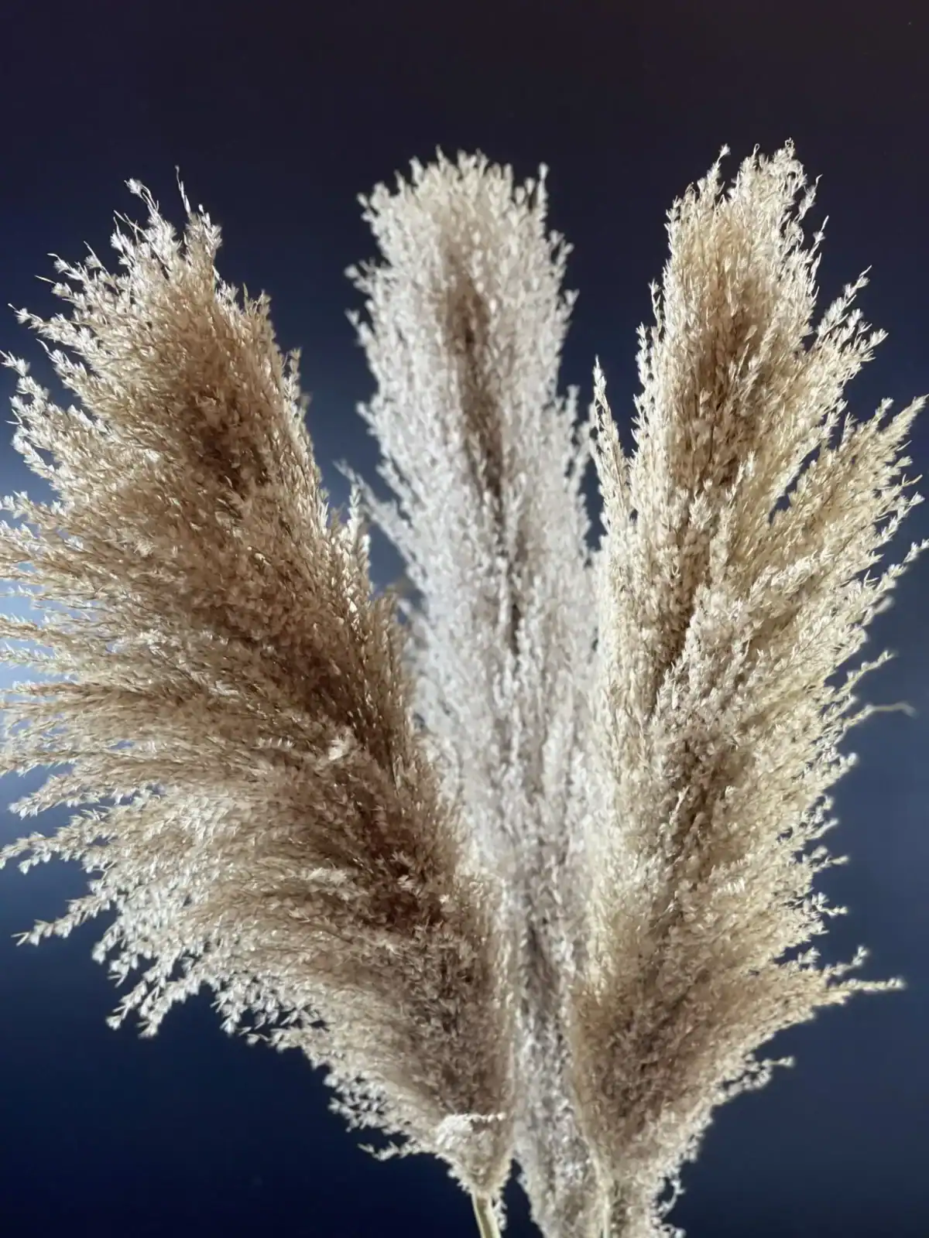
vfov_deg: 30.3
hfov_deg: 22.9
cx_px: 464
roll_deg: +0.4
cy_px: 619
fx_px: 2290
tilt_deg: -6.1
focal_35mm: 64
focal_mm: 7.5
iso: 250
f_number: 2.2
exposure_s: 1/100
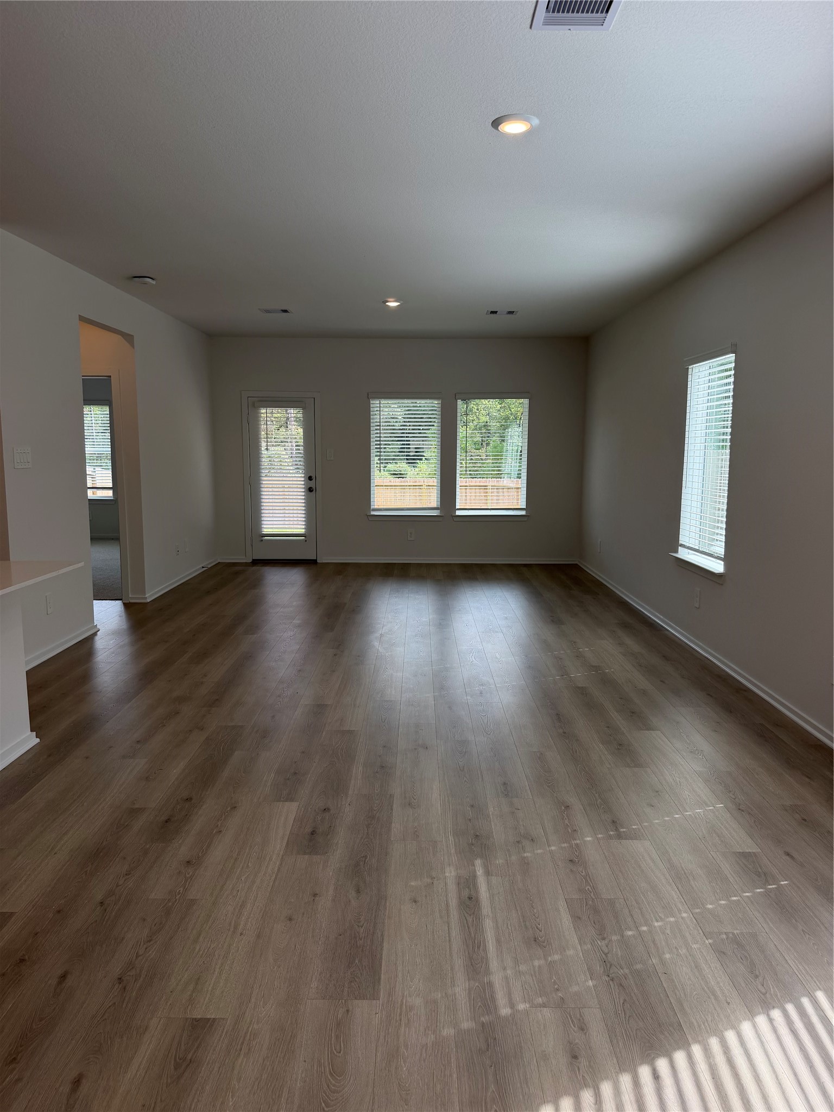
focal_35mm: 24
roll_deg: -0.5
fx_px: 771
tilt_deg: -6.9
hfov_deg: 56.8
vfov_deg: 71.6
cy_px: 556
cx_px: 417
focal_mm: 6.76
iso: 100
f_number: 1.78
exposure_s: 1/470
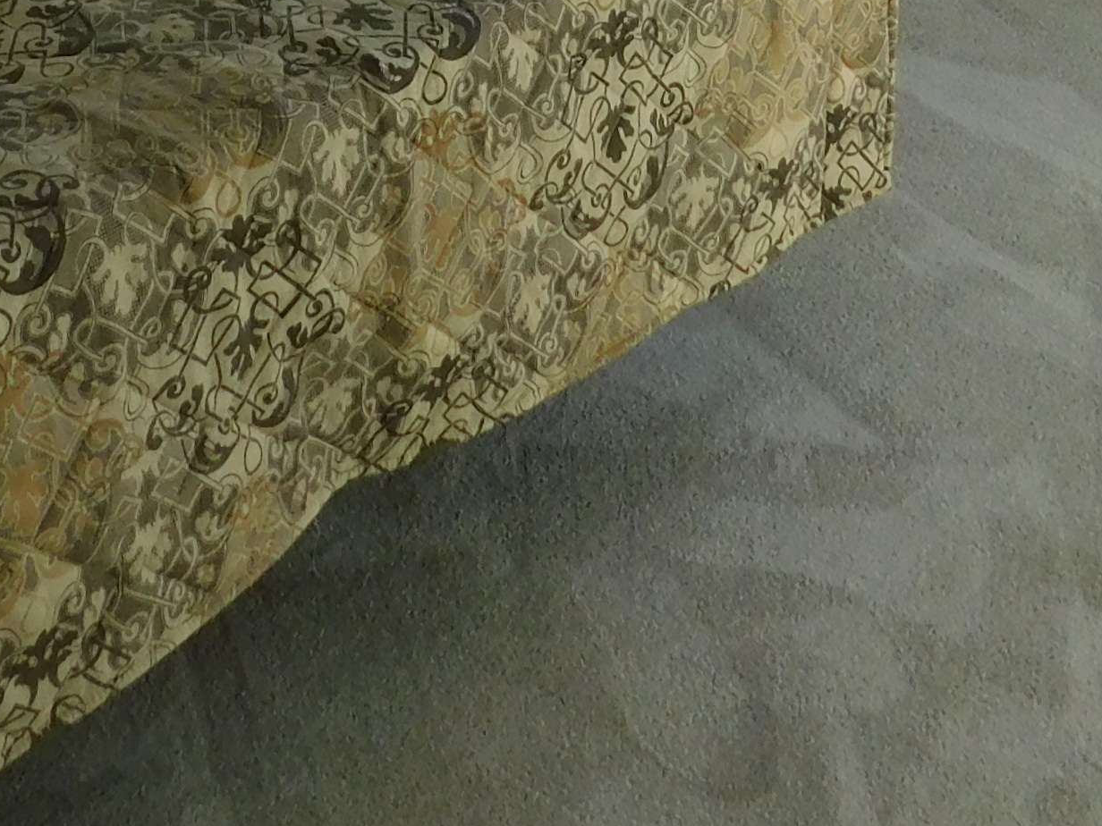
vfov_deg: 15.1
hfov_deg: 22.8
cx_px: 507
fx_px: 2738
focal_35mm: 86
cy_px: -625
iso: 125
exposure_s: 1/400
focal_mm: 4
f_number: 3
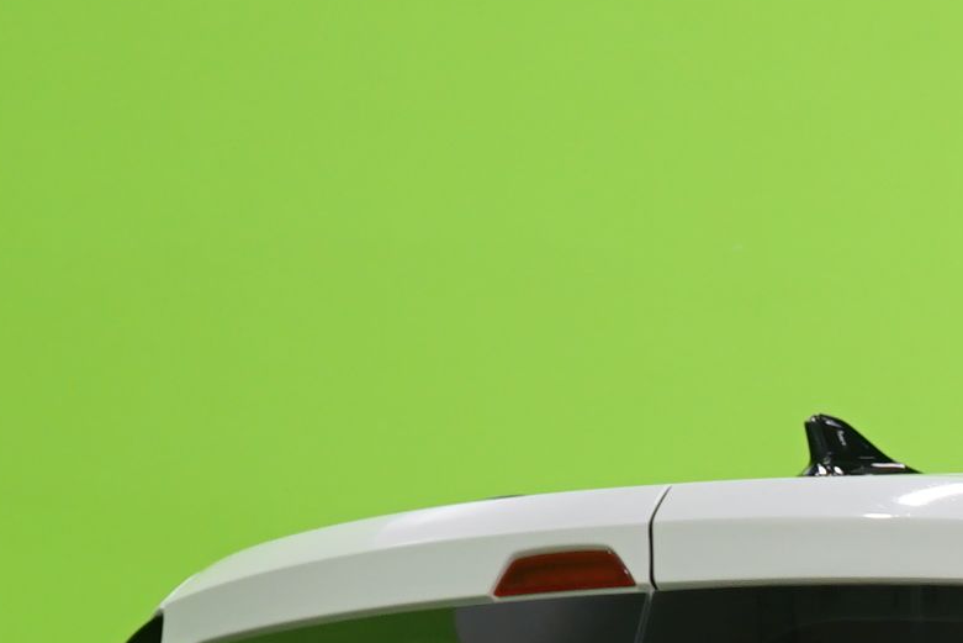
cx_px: 1837
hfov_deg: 7.9
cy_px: 1403
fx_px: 6742
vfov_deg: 5.3
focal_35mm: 252
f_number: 5
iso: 400
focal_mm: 50
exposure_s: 1/8
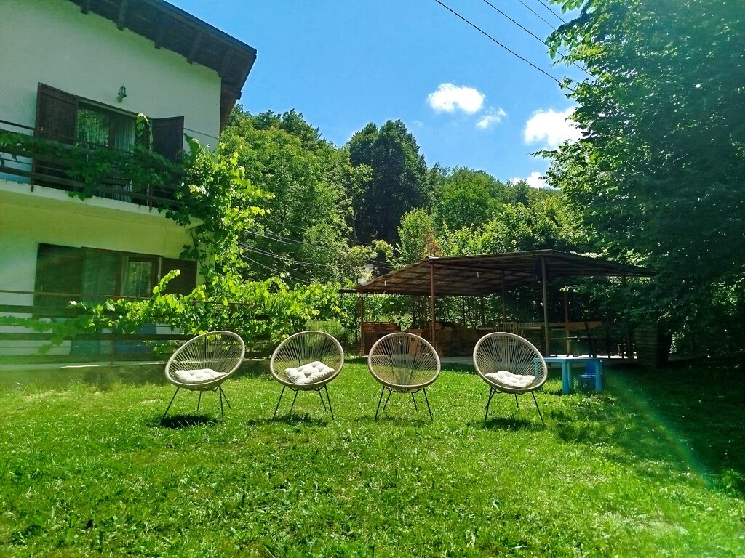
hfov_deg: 71.6
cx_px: 372
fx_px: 517
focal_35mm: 24
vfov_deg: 56.8
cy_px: 279
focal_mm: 5.31
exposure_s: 1/1215
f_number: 1.7
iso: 50
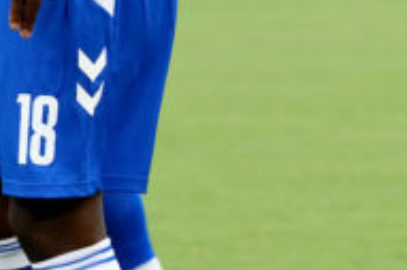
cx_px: -318
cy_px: -272
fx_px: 6133
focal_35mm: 543
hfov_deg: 3.8
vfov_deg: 2.5
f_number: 4
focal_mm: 135
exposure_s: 1/1000
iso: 640
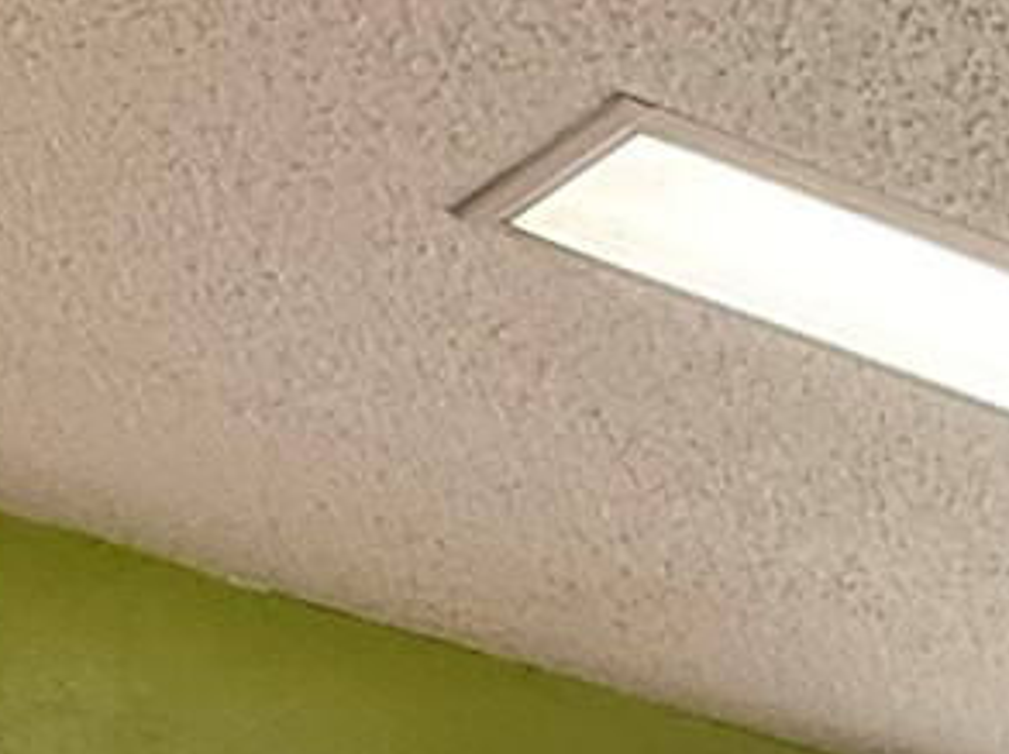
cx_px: 389
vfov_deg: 12.5
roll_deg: -3.0
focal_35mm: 98
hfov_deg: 20.0
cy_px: 1673
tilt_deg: -10.7
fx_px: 2853
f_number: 2.2
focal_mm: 2.22
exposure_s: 1/60
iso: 320
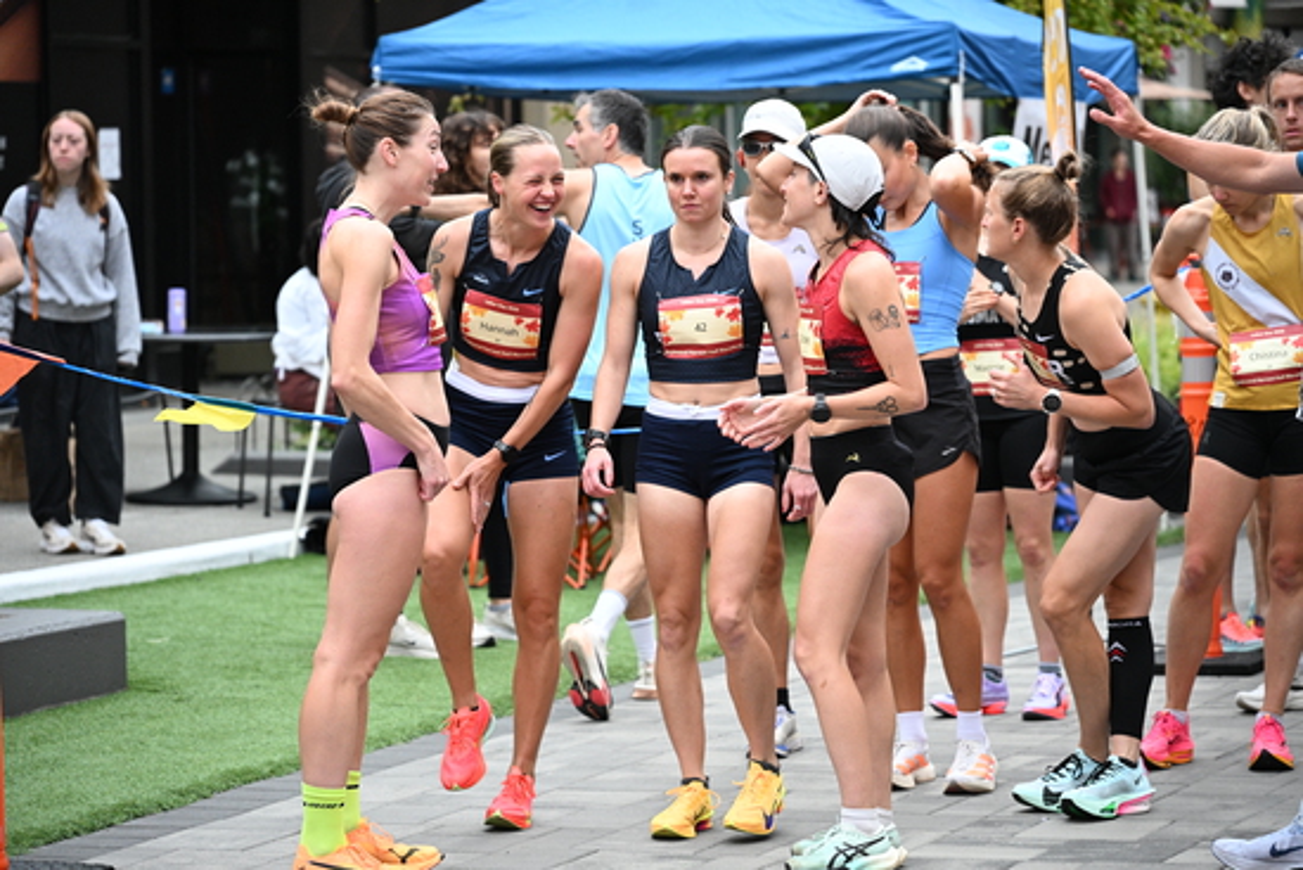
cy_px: 435
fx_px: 4344
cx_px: 652
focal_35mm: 120
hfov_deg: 17.1
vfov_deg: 11.4
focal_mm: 120
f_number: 4
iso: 2500
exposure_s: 1/640
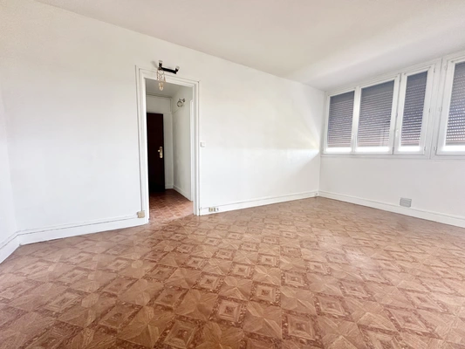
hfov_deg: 102.1
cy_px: 174
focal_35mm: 14
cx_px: 232
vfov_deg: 85.7
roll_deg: -0.8
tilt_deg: -5.7
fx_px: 188
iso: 250
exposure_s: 1/99
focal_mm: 2.22
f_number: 2.2
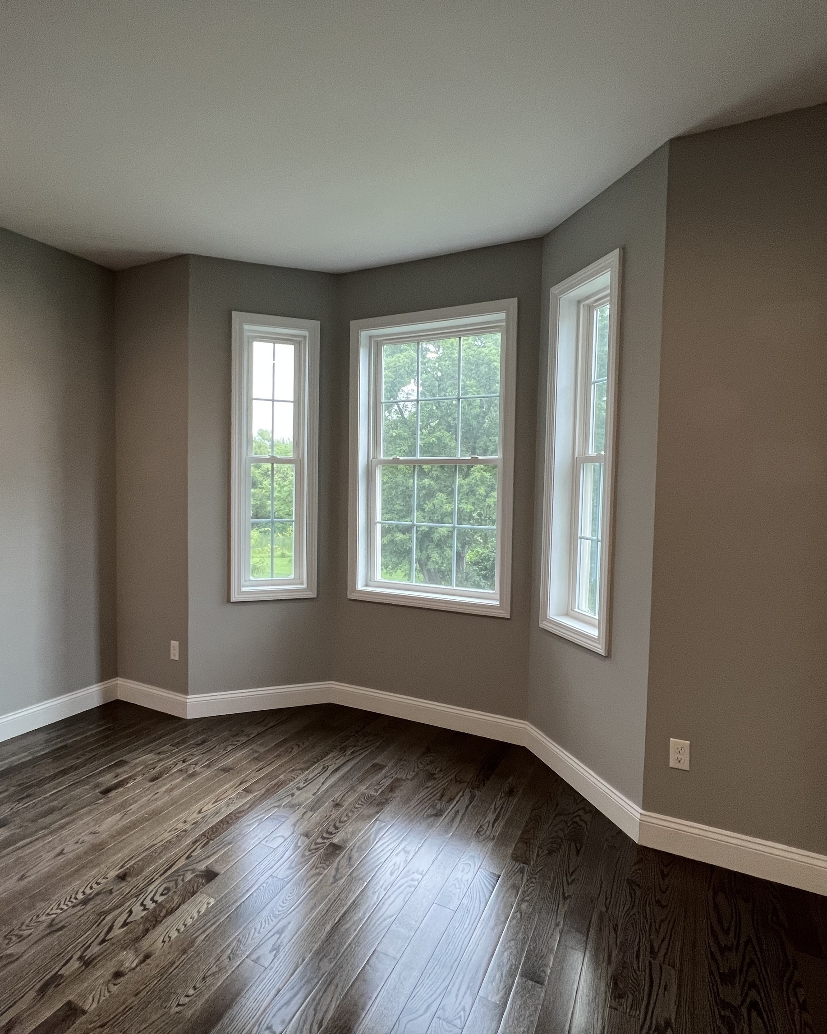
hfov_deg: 77.0
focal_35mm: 17
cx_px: 414
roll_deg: -0.1
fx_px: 520
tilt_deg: -5.1
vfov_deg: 89.6
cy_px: 515
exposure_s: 1/100
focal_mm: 1.57
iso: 160
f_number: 1.8
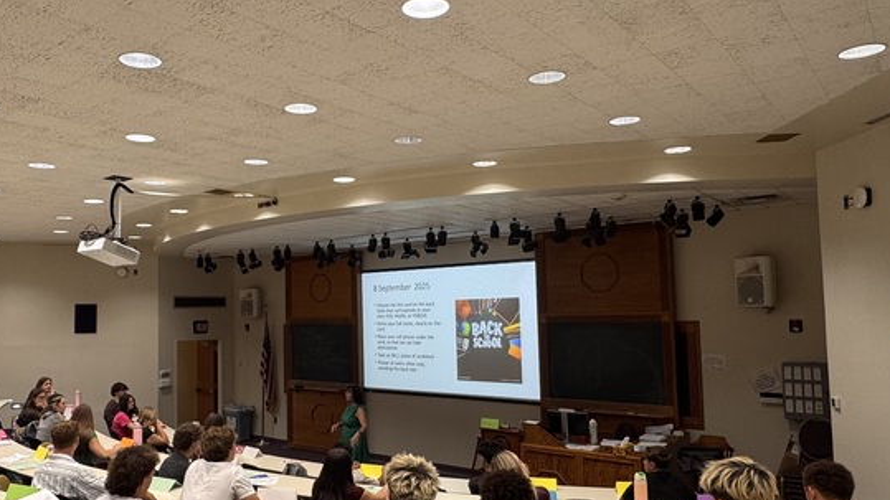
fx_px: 684
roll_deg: +1.6
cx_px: 386
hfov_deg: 65.8
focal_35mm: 29
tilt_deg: +3.1
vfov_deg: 40.1
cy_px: 274
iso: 160
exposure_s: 1/60
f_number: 2.2
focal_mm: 2.22
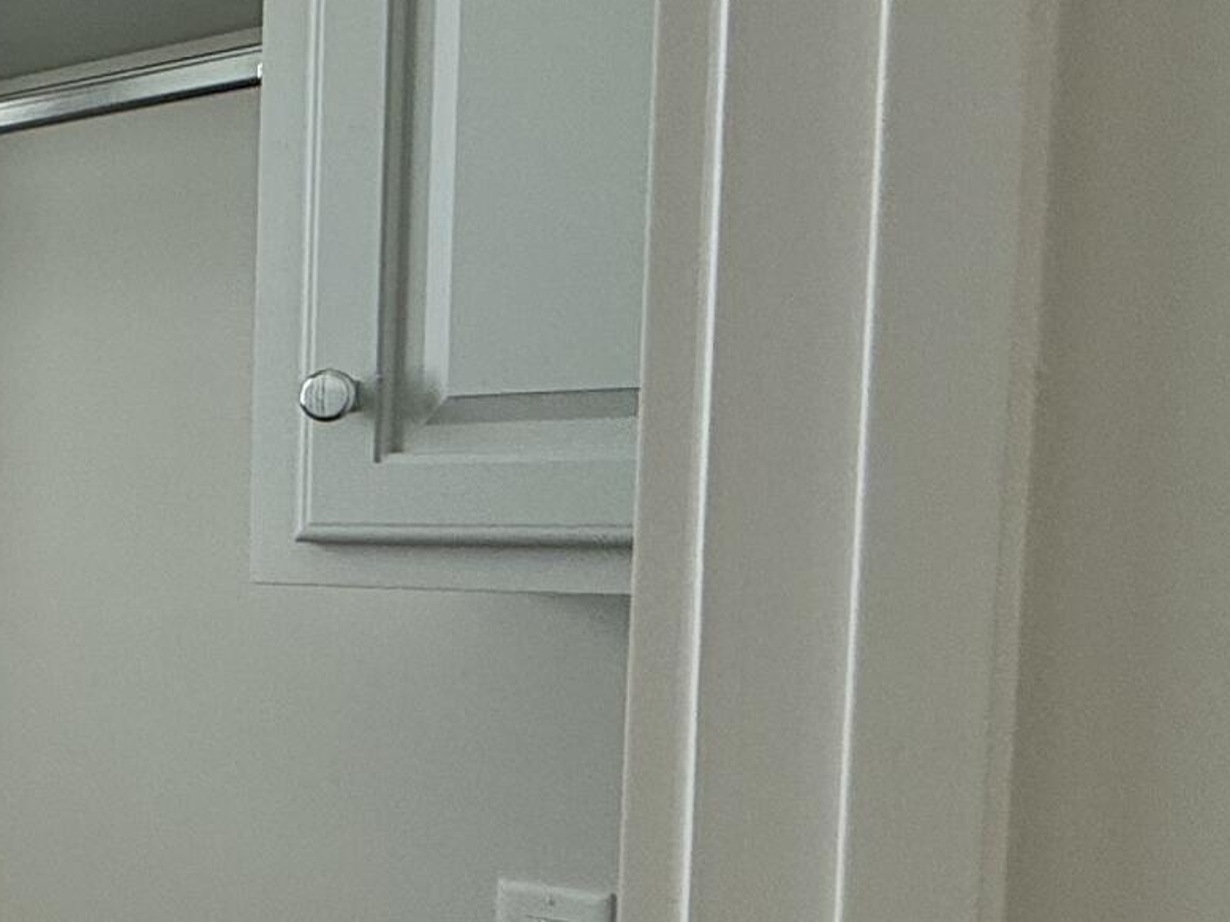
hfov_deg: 24.2
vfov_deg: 26.8
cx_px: -781
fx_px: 1918
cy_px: 655
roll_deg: +1.9
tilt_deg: -5.6
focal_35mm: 54
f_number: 2.2
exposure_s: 1/119
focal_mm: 2.22
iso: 64
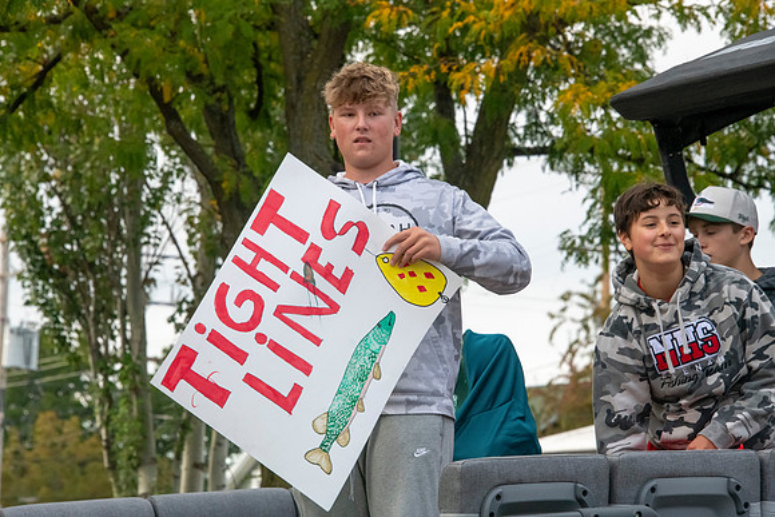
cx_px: 388
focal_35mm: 190
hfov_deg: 10.8
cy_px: 258
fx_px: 4091
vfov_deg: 7.2
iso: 3200
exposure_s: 1/1000
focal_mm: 190
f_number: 11
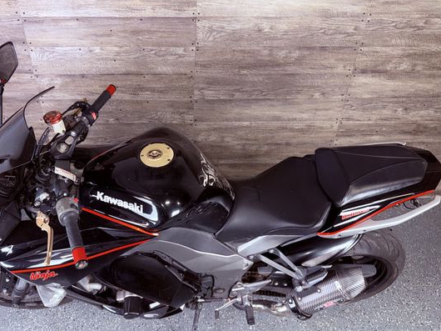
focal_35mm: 29
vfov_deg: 48.2
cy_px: 176
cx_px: 184
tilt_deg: -35.4
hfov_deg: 61.3
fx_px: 369
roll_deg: -0.8
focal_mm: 6.76
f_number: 1.78
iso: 80
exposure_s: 1/22
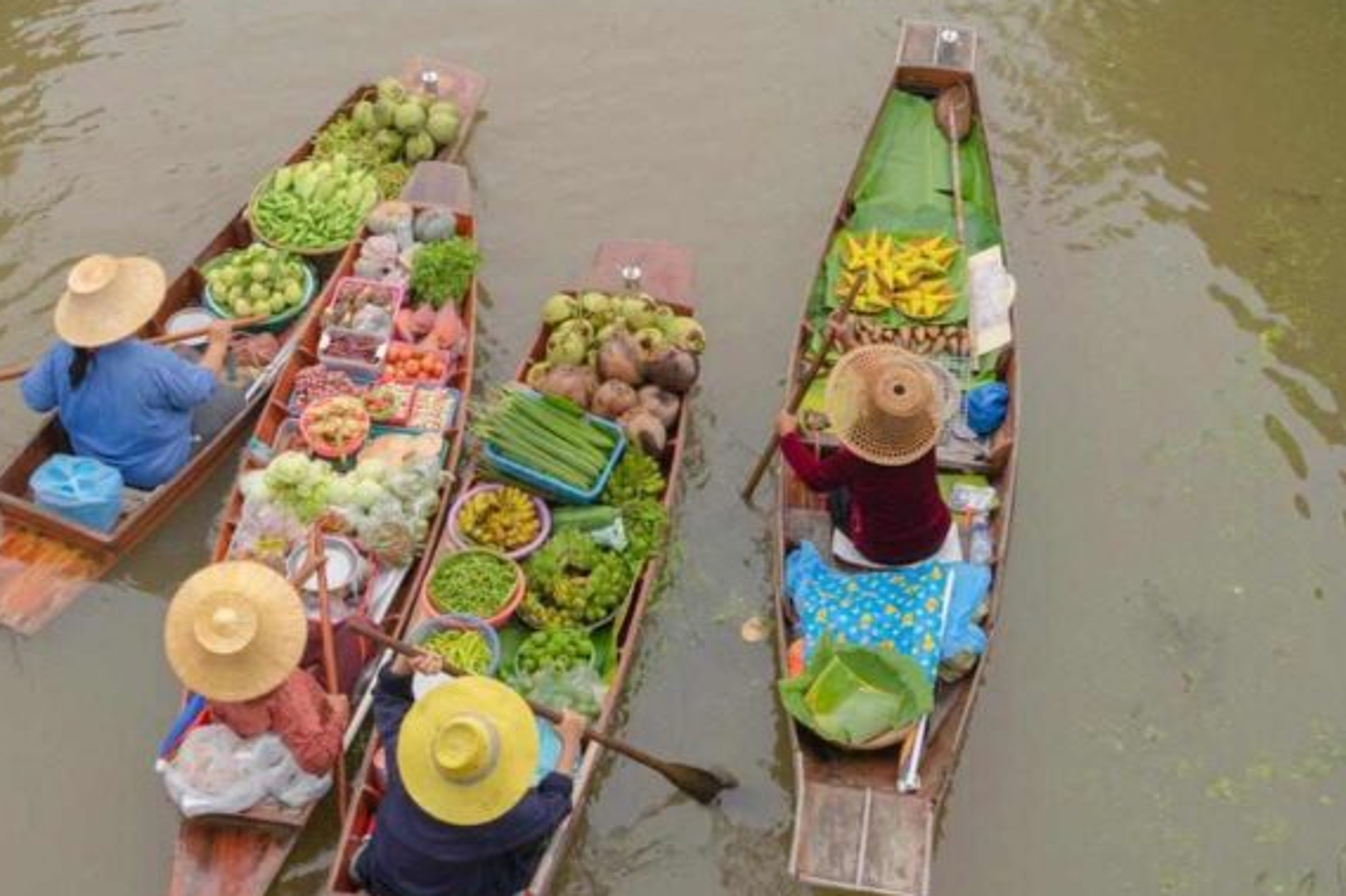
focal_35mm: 45
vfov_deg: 29.8
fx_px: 1682
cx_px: 554
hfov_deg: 43.4
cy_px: 415
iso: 250
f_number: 5.6
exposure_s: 1/100
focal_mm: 32
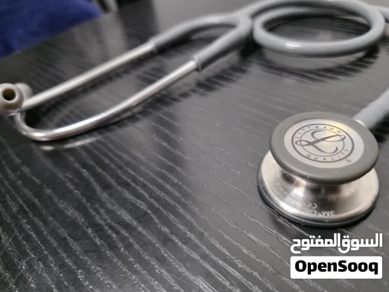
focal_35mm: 24
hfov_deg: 71.6
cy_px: 142
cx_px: 195
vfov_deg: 56.8
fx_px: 270
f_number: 1.7
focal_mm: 6.3
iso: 1250
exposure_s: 1/100
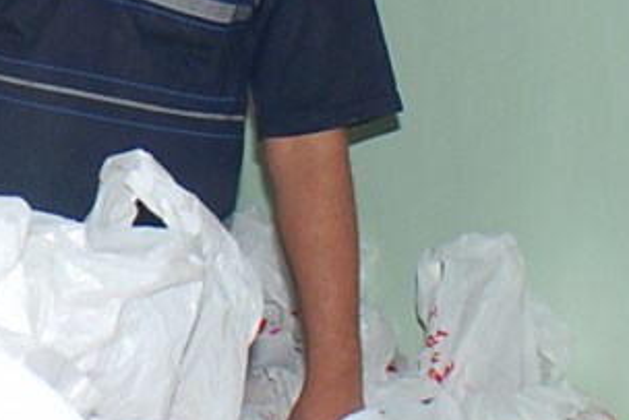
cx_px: -310
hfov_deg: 9.1
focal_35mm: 221
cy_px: 198
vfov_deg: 6.2
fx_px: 3863
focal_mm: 28
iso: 200
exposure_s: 1/90
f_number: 5.6
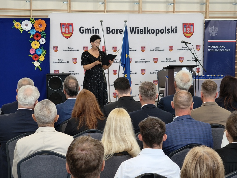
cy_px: 89
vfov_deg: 18.4
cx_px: 118
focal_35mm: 80
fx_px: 548
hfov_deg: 24.4
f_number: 2
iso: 320
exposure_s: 1/100
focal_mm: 8.8
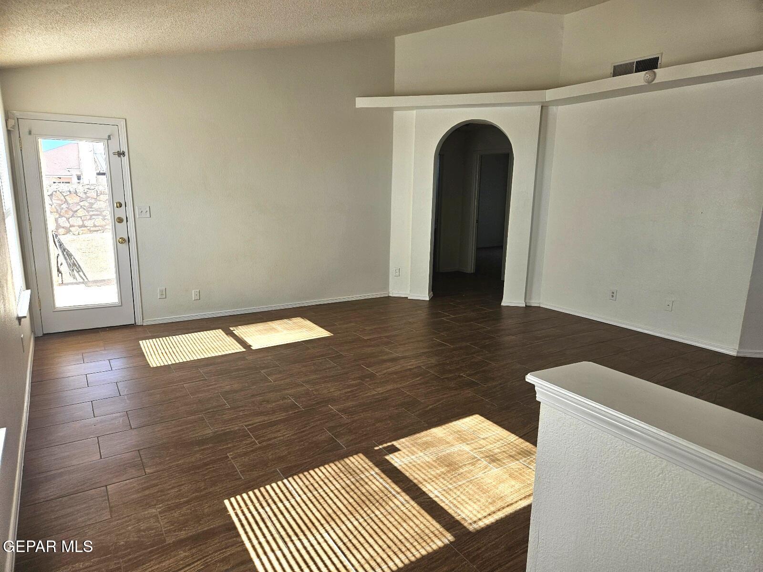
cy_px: 286
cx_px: 382
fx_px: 507
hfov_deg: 73.9
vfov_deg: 58.9
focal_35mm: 23
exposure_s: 1/208
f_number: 1.8
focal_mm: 5.4
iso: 50
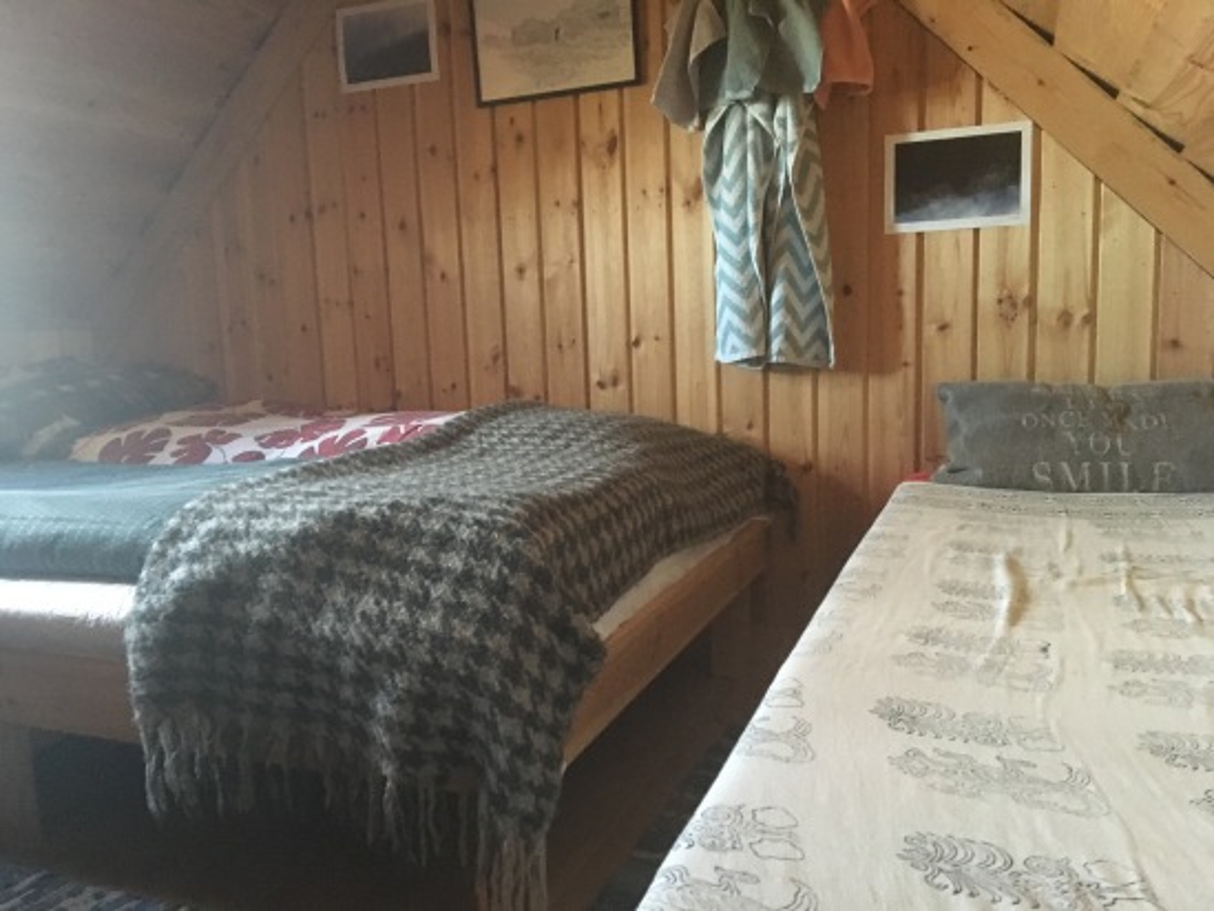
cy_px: 456
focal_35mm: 29
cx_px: 607
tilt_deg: -8.3
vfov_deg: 48.2
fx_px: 1017
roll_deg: +1.5
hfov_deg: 61.6
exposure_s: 1/15
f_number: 2.2
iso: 250
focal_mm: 4.15
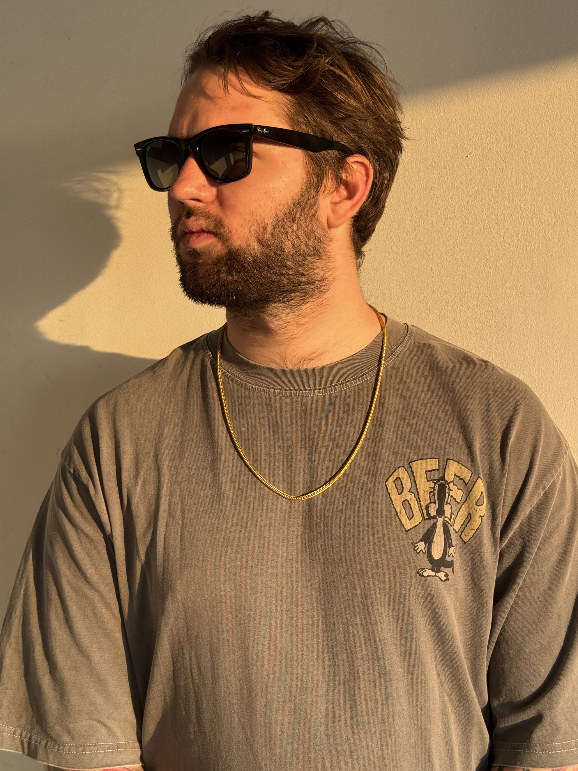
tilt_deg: -3.5
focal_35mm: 55
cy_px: 346
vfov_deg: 34.9
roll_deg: +0.5
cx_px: 314
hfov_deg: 26.5
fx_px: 1225
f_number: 1.78
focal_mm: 6.76
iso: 64
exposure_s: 1/121
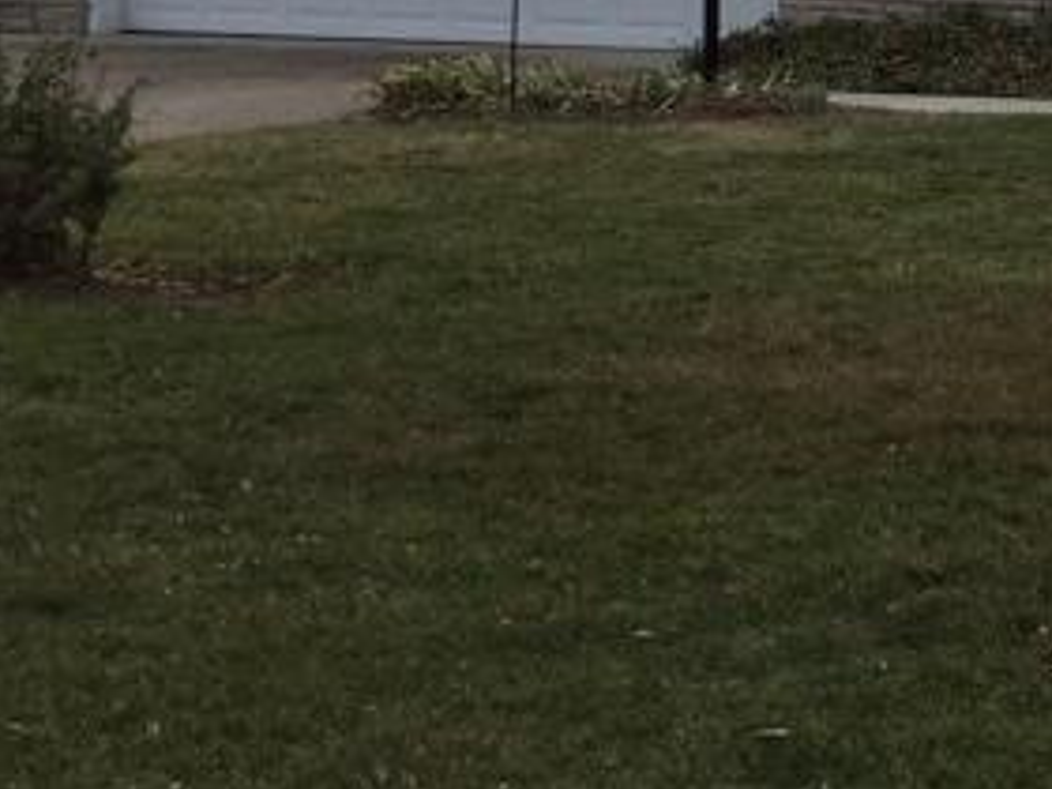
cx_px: 1668
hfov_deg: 16.5
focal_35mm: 106
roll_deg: -1.4
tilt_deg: -4.4
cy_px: 83
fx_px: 3221
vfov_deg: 13.8
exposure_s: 1/2639
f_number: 2.2
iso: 32
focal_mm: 4.15
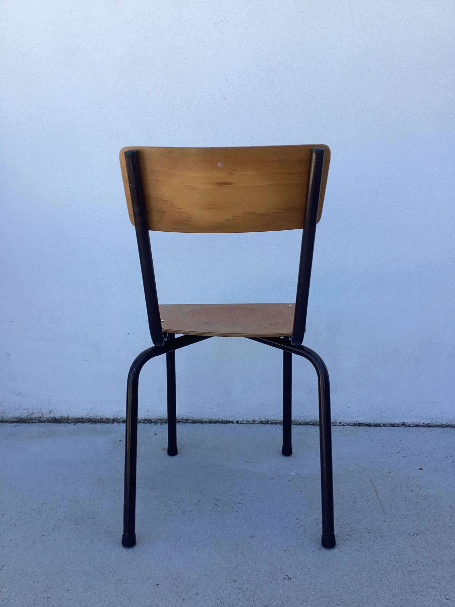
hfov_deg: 45.4
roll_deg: +0.1
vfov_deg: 58.4
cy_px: 304
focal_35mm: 31
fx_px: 543
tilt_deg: -13.5
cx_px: 228
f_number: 2.4
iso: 25
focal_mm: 3.3
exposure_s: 1/332
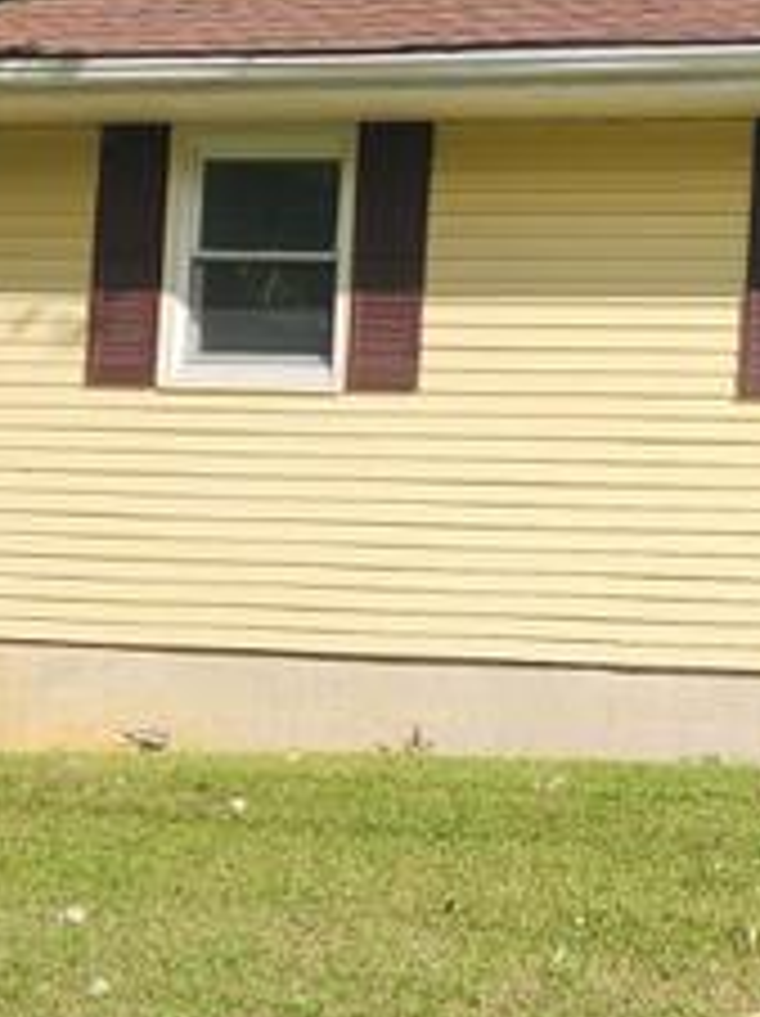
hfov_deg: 12.8
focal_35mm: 110
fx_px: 3226
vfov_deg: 17.8
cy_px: 693
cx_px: 1133
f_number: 1.8
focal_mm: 5.4
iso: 20
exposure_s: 1/1930
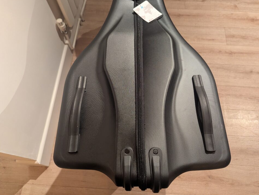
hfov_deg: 67.1
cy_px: 93
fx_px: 195
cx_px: 140
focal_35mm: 26
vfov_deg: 53.2
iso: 696
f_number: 1.85
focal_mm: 6.81
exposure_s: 1/50
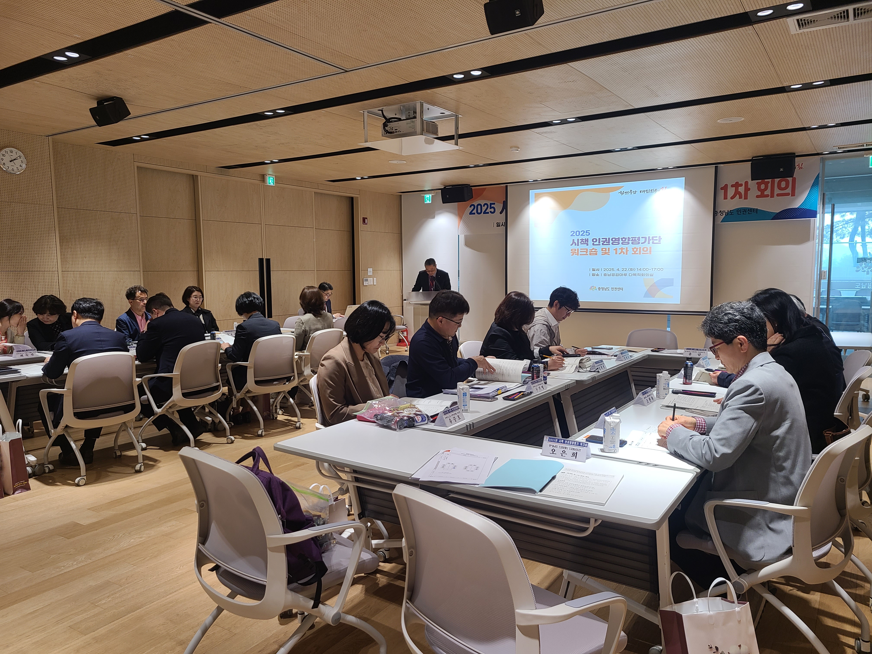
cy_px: 327
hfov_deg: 67.3
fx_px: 655
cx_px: 436
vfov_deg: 53.1
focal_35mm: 26
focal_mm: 5.4
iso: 50
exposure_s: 1/60
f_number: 1.8
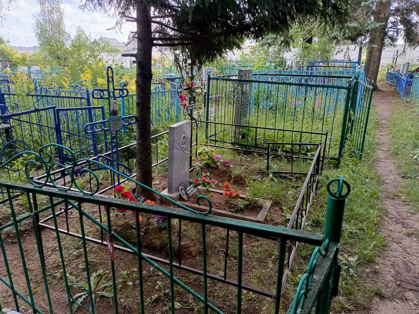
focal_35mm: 25
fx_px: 303
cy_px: 157
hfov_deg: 69.4
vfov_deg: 54.9
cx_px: 210
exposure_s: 1/100
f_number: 1.69
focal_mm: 4.76
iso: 144
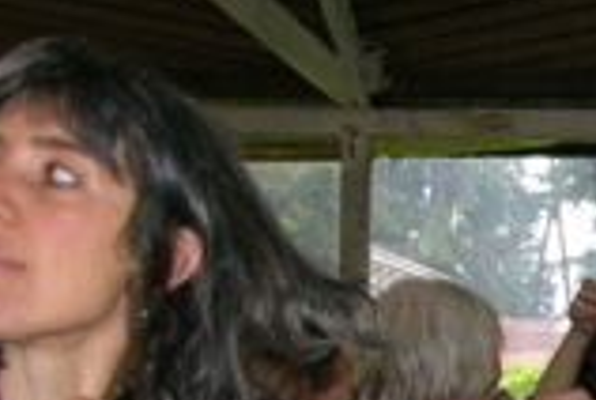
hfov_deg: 13.1
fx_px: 2438
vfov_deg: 9.2
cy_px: 521
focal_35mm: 147
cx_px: 902
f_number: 2.8
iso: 200
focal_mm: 8.9
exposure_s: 1/60.1
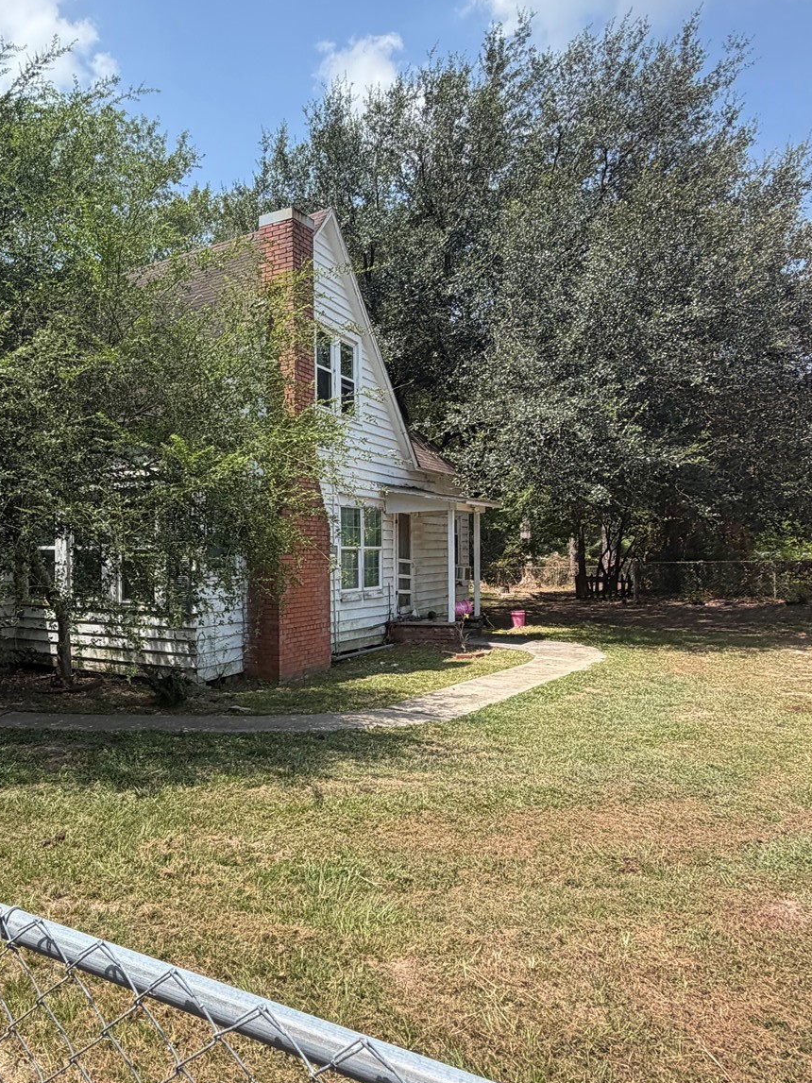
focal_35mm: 25
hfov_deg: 49.9
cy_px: 549
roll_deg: -0.3
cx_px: 110
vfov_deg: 69.4
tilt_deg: -0.3
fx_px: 782
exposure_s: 1/770
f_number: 2.2
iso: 32
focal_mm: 2.22
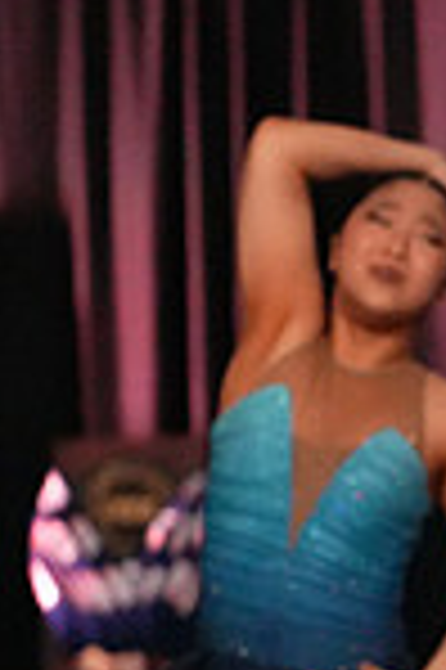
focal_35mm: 1168
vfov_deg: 1.8
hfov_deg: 1.2
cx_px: 1230
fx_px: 21754
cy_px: 564
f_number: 3.5
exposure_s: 1/1250
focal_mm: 300
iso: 16000
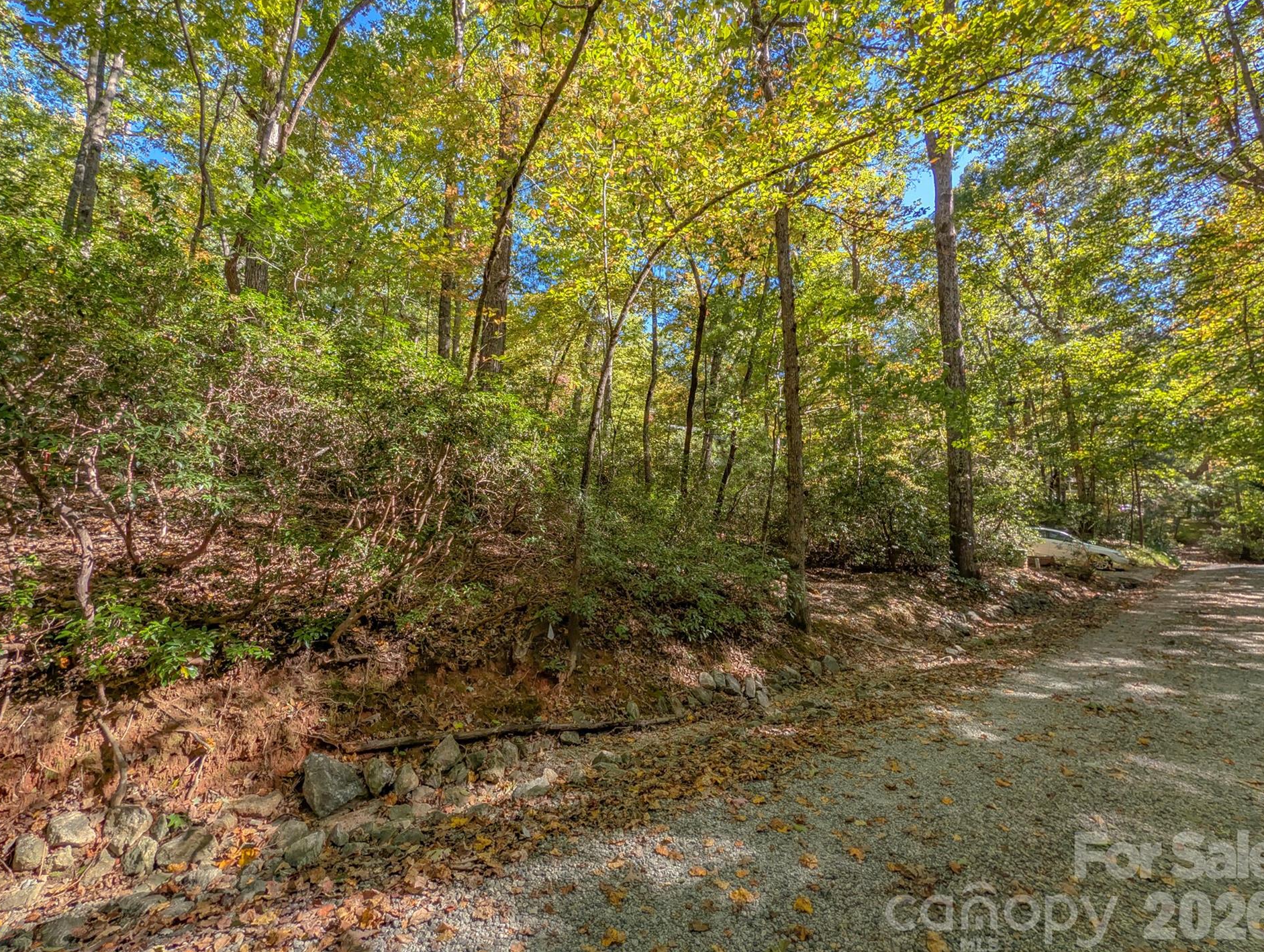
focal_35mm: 13
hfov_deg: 106.0
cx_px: 603
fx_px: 475
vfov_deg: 90.0
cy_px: 448
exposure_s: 1/535
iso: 48
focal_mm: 2.02
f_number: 1.7
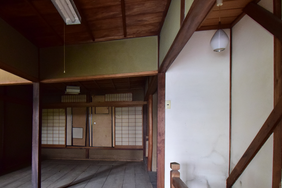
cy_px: 125
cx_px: 95
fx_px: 196
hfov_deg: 69.5
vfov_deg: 50.4
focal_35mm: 25
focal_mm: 10
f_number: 6.7
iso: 1600
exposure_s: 1/15
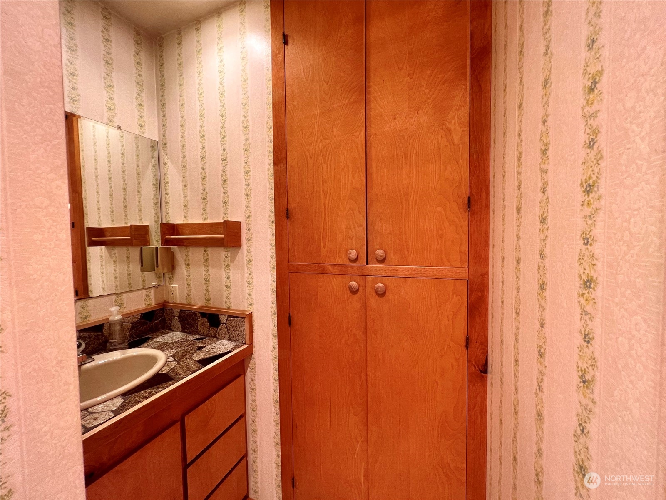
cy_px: 250
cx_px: 333
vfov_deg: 89.9
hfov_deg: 106.2
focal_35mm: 13
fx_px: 250
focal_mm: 1.57
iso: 160
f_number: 1.8
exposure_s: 1/60
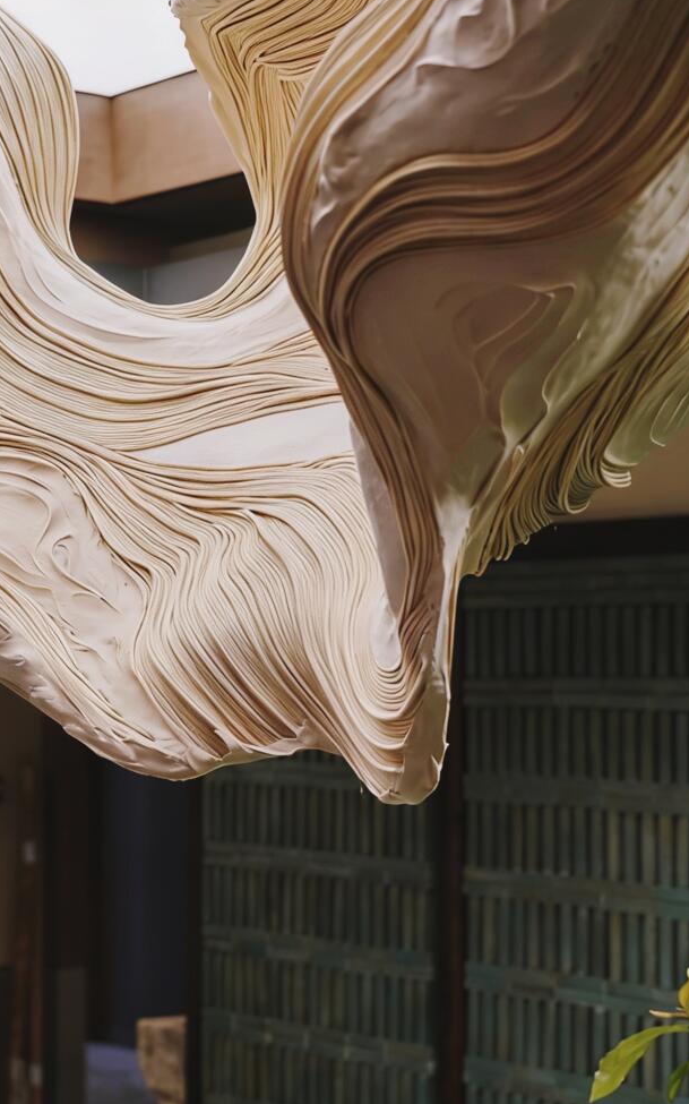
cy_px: 601
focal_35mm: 83
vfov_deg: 24.9
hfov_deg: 15.6
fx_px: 2495
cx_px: 102
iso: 320
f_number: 4
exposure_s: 1/80
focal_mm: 49
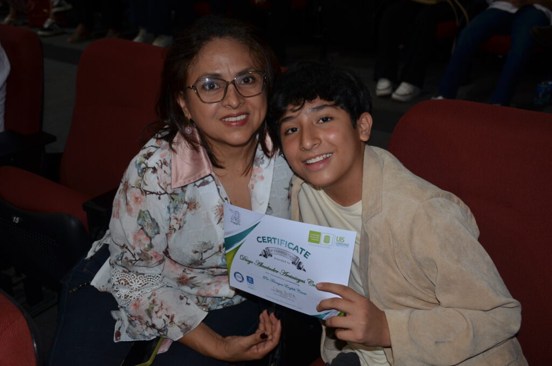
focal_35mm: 40
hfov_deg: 48.0
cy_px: 183
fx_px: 620
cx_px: 276
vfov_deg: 32.9
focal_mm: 27
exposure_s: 1/60
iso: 400
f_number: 4
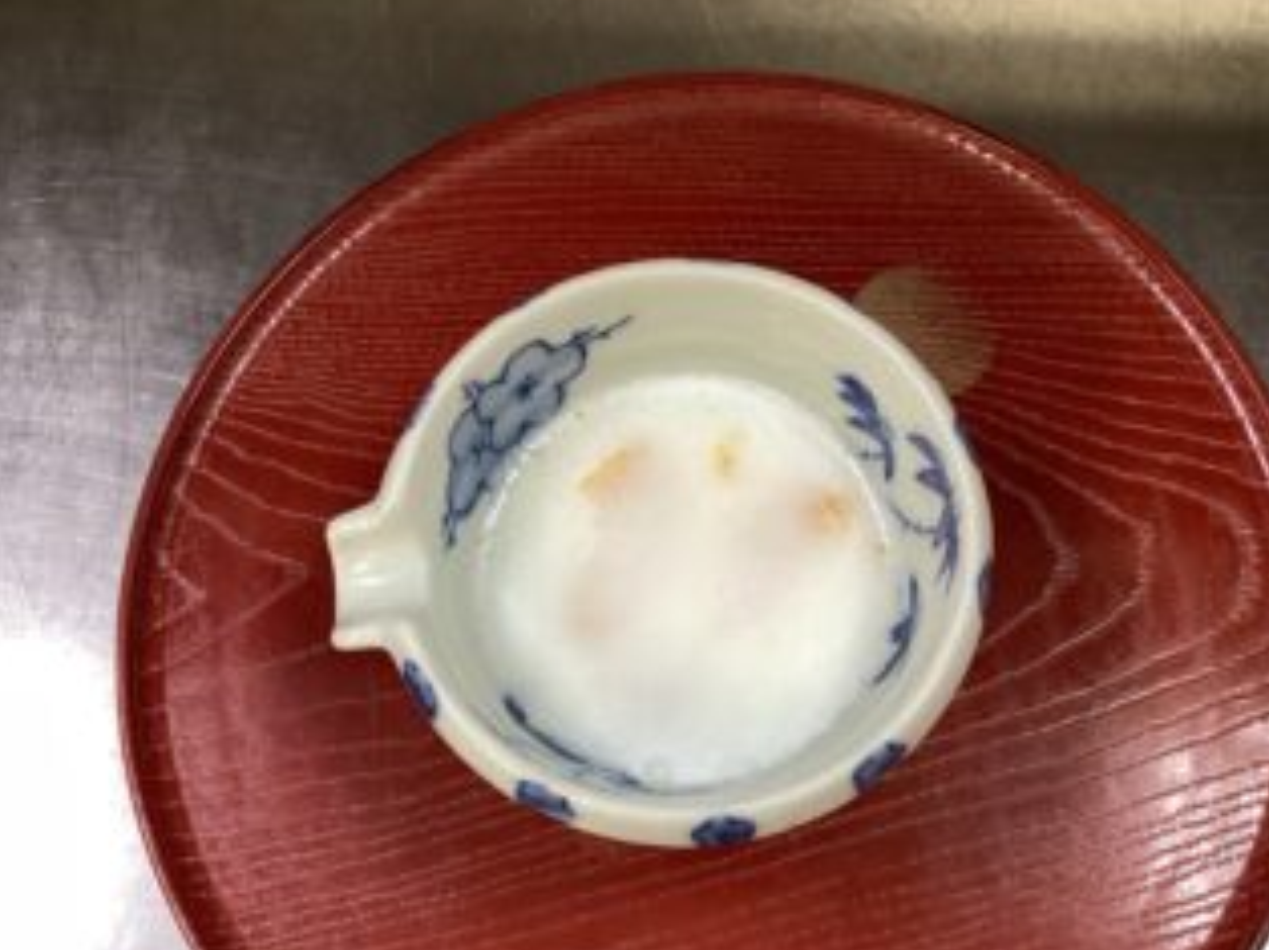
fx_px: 1355
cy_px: 560
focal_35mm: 37
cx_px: 673
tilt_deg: -73.3
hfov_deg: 50.1
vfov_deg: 38.5
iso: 160
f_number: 2.4
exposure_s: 1/60
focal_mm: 3.3
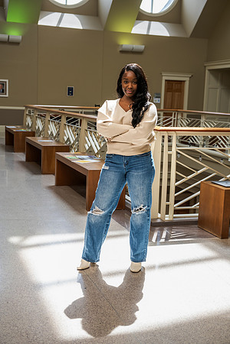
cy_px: 172
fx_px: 527
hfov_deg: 24.6
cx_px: 115
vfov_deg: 36.2
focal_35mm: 55
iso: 640
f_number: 4.5
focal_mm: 55
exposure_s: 1/200
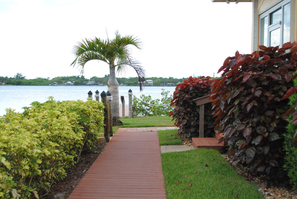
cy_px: 115
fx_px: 388
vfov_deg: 28.7
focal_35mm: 47
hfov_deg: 41.8
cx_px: 133
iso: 100
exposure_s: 1/200
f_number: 4.2
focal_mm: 26
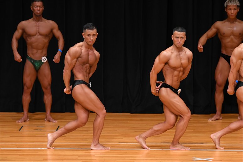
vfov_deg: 4.8
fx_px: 1923
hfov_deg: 7.2
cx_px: 122
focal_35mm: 285
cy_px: 81
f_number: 5.6
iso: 3200
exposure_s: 1/400
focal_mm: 190
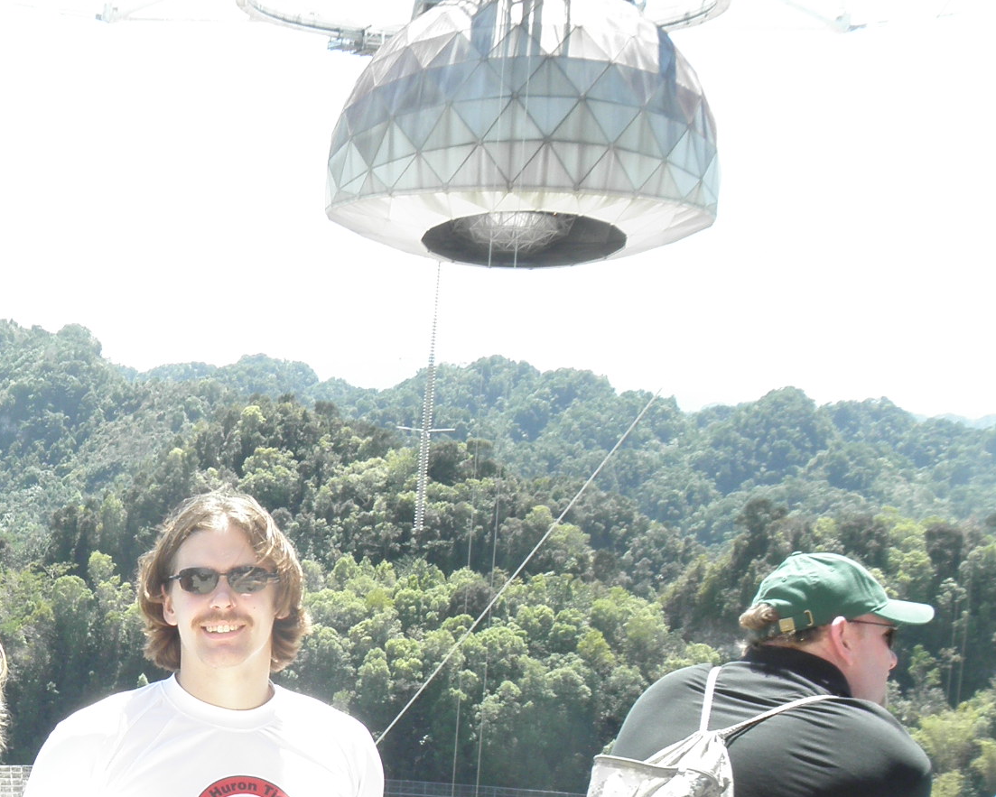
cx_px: -50
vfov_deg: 19.4
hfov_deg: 23.5
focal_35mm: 77
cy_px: 785
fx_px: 2270
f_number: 5.6
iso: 64
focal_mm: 6.07
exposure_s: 1/80
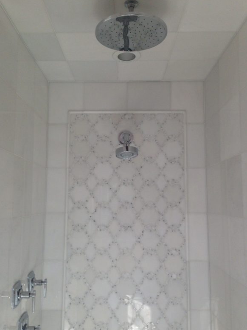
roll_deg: -1.3
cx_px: 121
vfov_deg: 54.0
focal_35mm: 34
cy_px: 168
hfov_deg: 41.8
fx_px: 323
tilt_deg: +6.2
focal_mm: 4.12
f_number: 2.4
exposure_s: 1/120
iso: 80
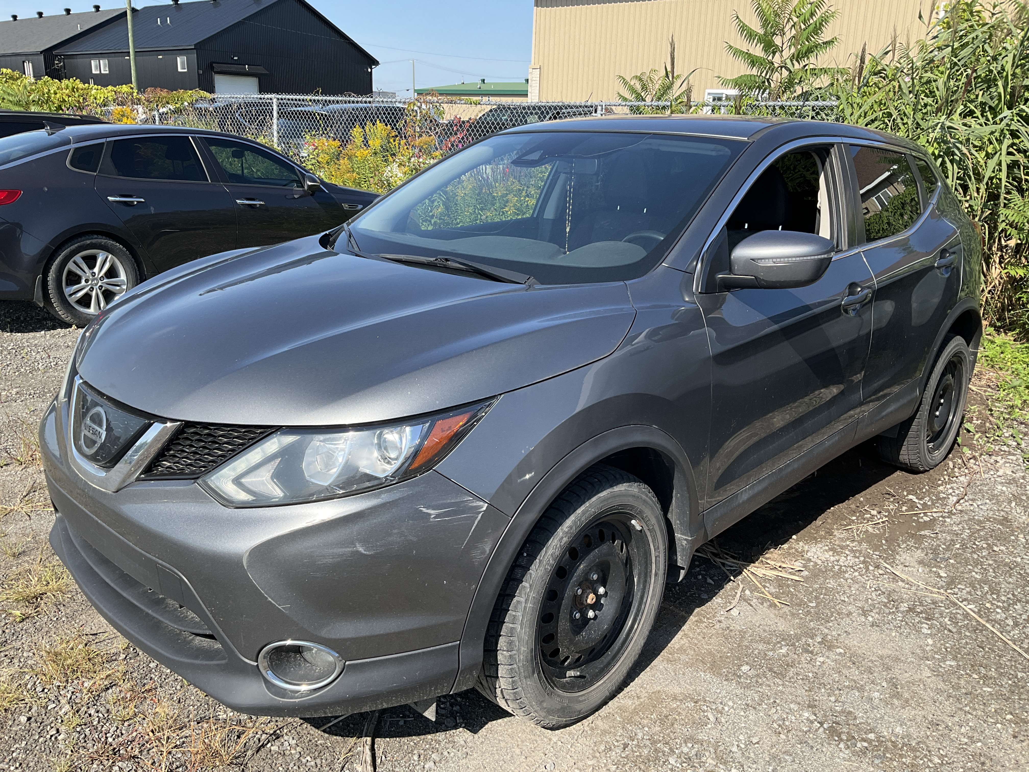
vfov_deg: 48.2
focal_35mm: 29
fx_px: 862
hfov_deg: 61.7
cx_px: 514
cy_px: 386
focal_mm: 3
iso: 25
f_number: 1.8
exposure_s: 1/929
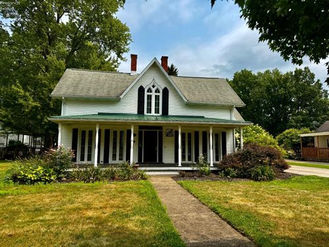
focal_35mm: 24
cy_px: 124
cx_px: 164
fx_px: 228
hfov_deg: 71.6
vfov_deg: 56.8
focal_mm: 6.76
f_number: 1.78
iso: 80
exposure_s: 1/4167
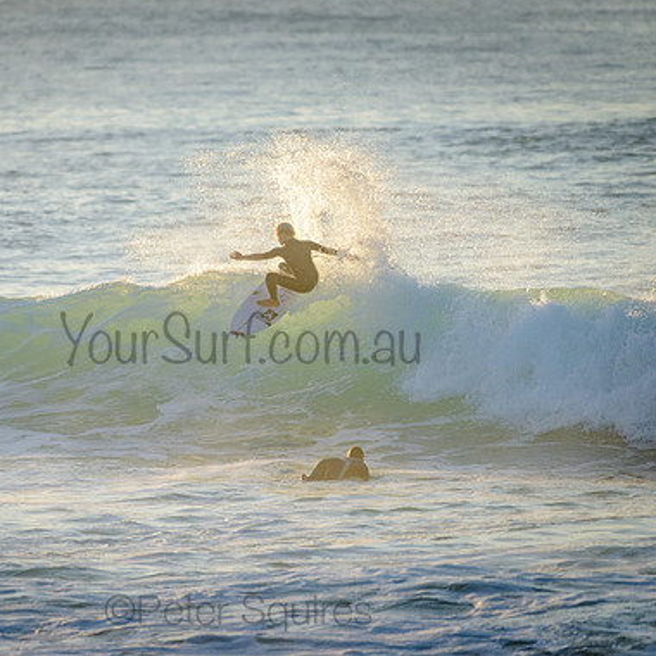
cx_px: 238
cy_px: 324
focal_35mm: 649
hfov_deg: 2.7
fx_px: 13915
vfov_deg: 2.7
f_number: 5.6
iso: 320
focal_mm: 500
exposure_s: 1/2000
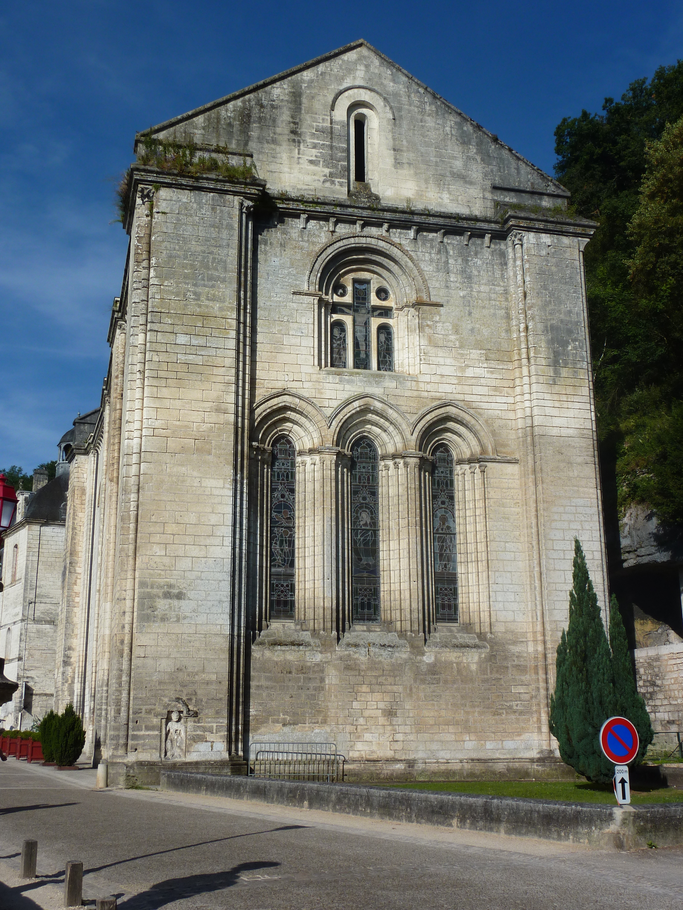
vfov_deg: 50.1
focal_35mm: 37
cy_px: 455
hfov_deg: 38.7
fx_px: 973
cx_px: 342
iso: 80
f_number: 5.6
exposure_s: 1/640
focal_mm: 6.1
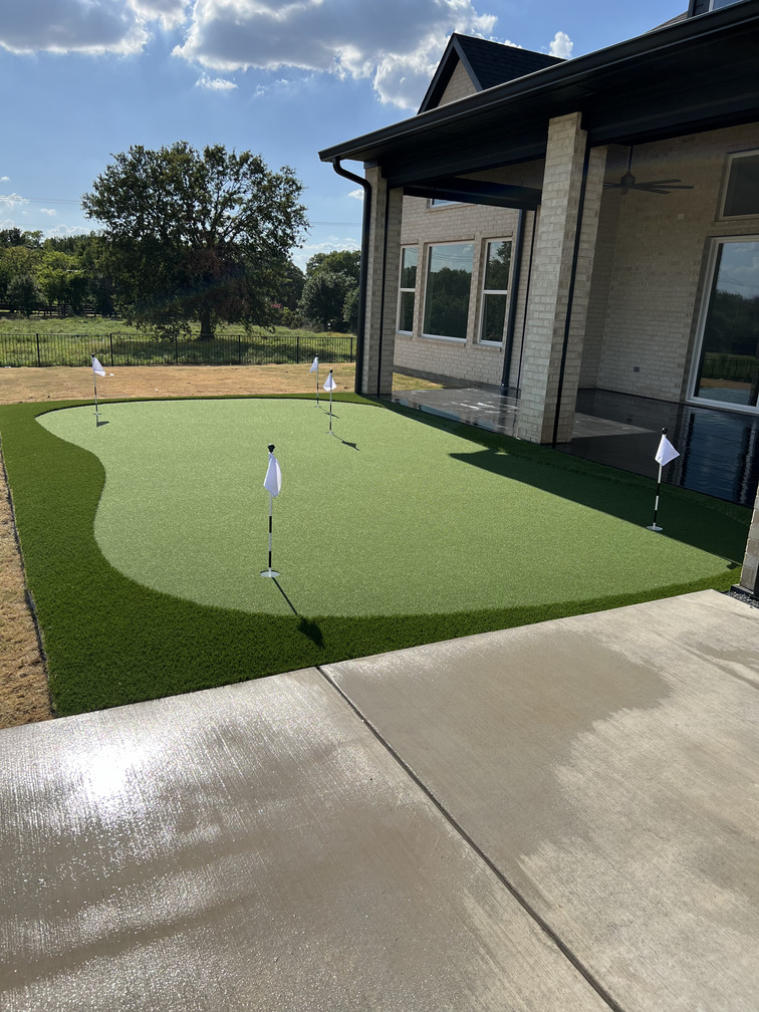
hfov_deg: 53.1
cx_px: 380
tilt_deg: -14.7
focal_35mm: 26
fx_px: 760
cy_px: 506
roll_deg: -3.1
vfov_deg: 67.3
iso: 50
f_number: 1.5
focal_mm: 5.7
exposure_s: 1/5587
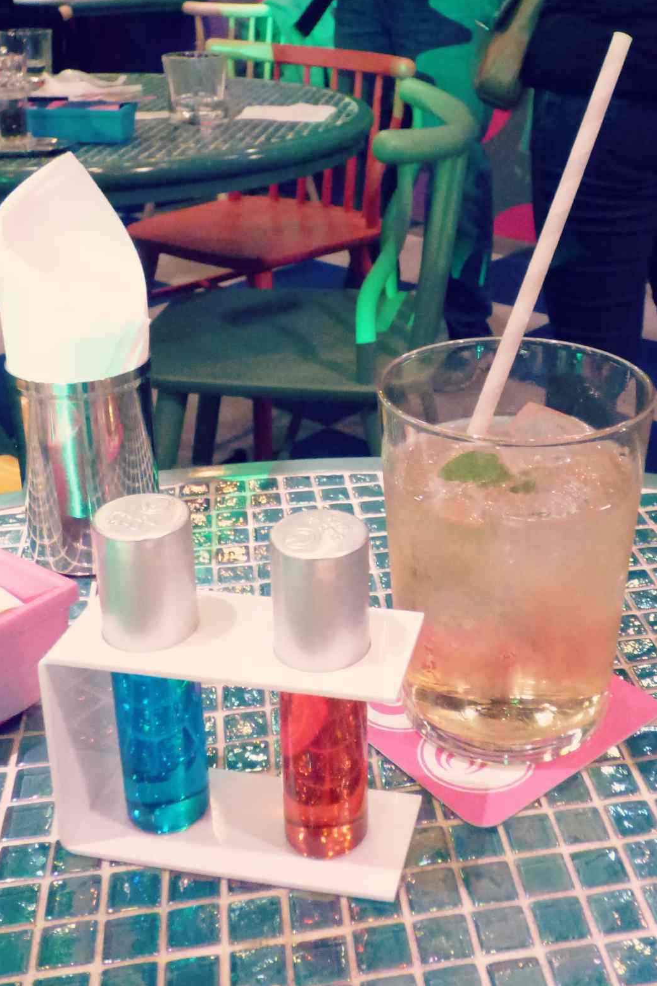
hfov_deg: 42.3
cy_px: 484
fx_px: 849
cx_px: 358
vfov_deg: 60.3
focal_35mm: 31
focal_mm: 5.04
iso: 1600
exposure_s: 1/30
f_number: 3.2
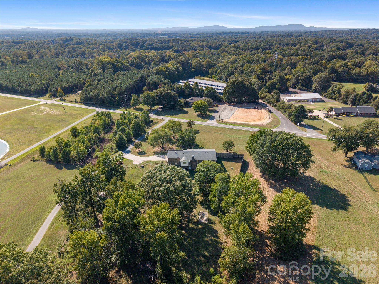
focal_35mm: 24
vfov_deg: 56.8
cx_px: 190
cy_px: 142
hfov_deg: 71.6
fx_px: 263
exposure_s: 1/90
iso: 200
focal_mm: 8.67
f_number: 1.8
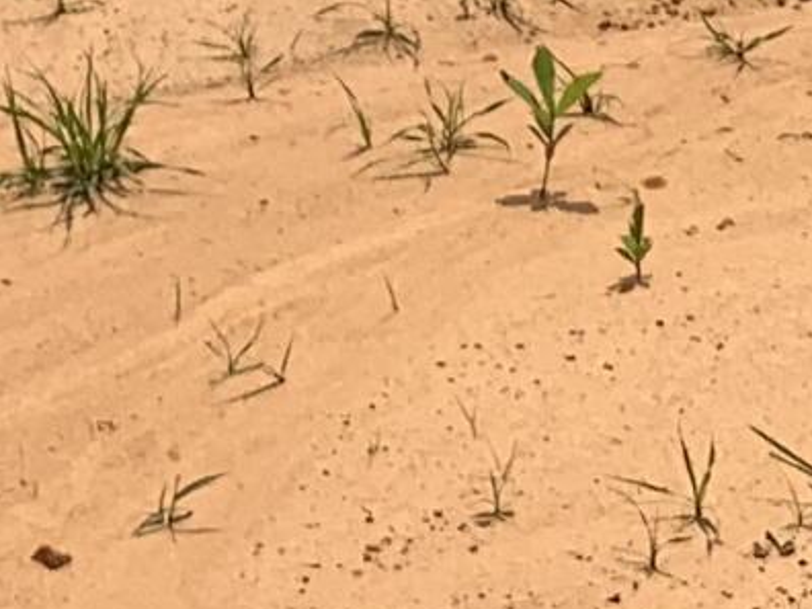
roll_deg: +0.4
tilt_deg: +2.0
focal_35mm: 197
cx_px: 318
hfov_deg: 10.0
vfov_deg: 6.5
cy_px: -1583
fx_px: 4621
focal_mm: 4.25
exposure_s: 1/5714
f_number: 1.8
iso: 25
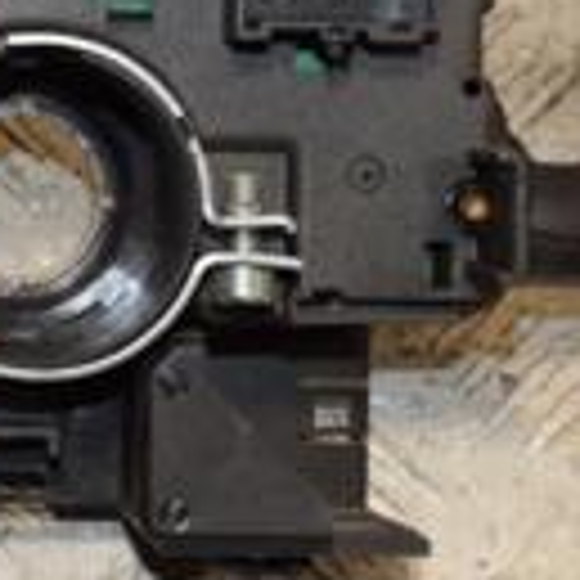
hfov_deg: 9.7
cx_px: -9
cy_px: 81
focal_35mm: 178
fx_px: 3374
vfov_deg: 9.8
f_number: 6.3
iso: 800
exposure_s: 1/200
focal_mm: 30
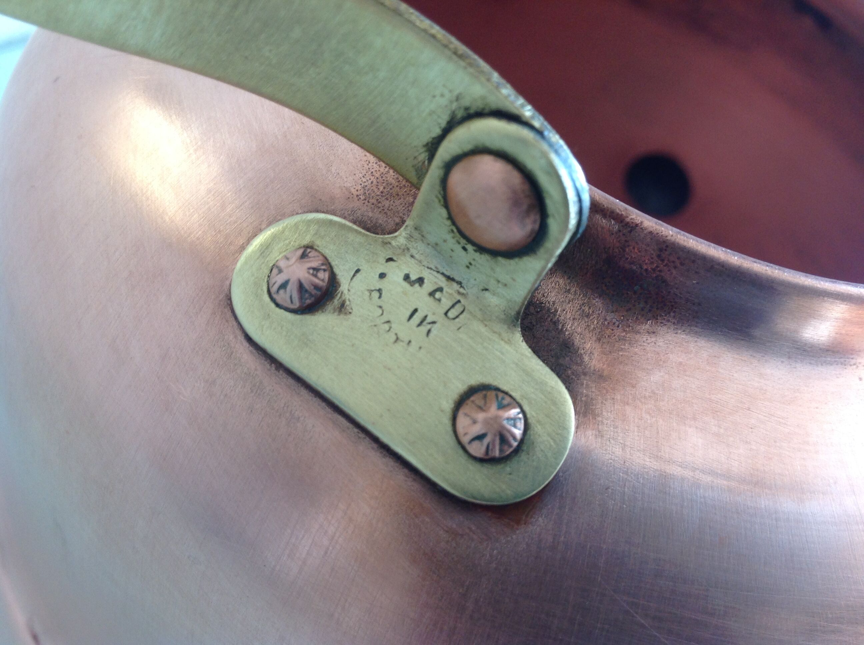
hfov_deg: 52.7
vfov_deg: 40.6
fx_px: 872
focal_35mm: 35
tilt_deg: -46.2
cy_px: 322
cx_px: 432
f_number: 2.4
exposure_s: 1/30
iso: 64
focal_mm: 4.28
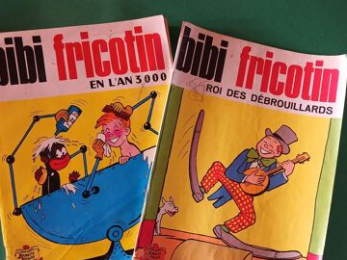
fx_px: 361
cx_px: 192
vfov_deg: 39.5
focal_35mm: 36
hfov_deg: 51.3
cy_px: 156
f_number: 1.8
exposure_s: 1/33.3
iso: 320
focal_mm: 4
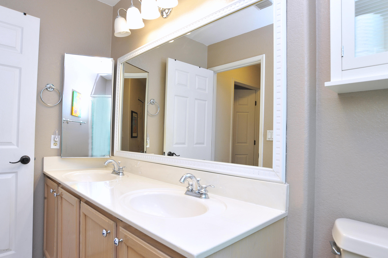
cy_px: 129
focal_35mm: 21
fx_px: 226
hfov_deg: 81.2
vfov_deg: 59.4
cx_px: 194
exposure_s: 1/30
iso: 800
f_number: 9
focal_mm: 21
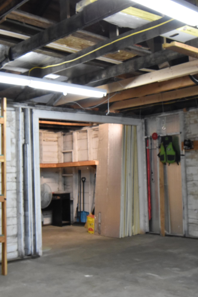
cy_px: 148
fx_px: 379
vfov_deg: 42.7
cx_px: 110
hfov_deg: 29.2
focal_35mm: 46
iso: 1600
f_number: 8
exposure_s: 1/25
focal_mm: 20
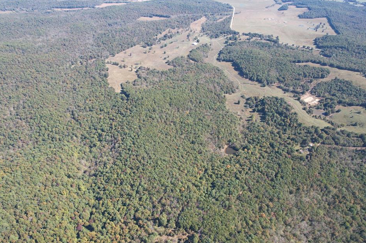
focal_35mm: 24
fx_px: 244
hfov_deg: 73.7
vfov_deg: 53.0
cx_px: 190
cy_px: 130
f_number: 2.8
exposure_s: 1/640
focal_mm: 8.38
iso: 100
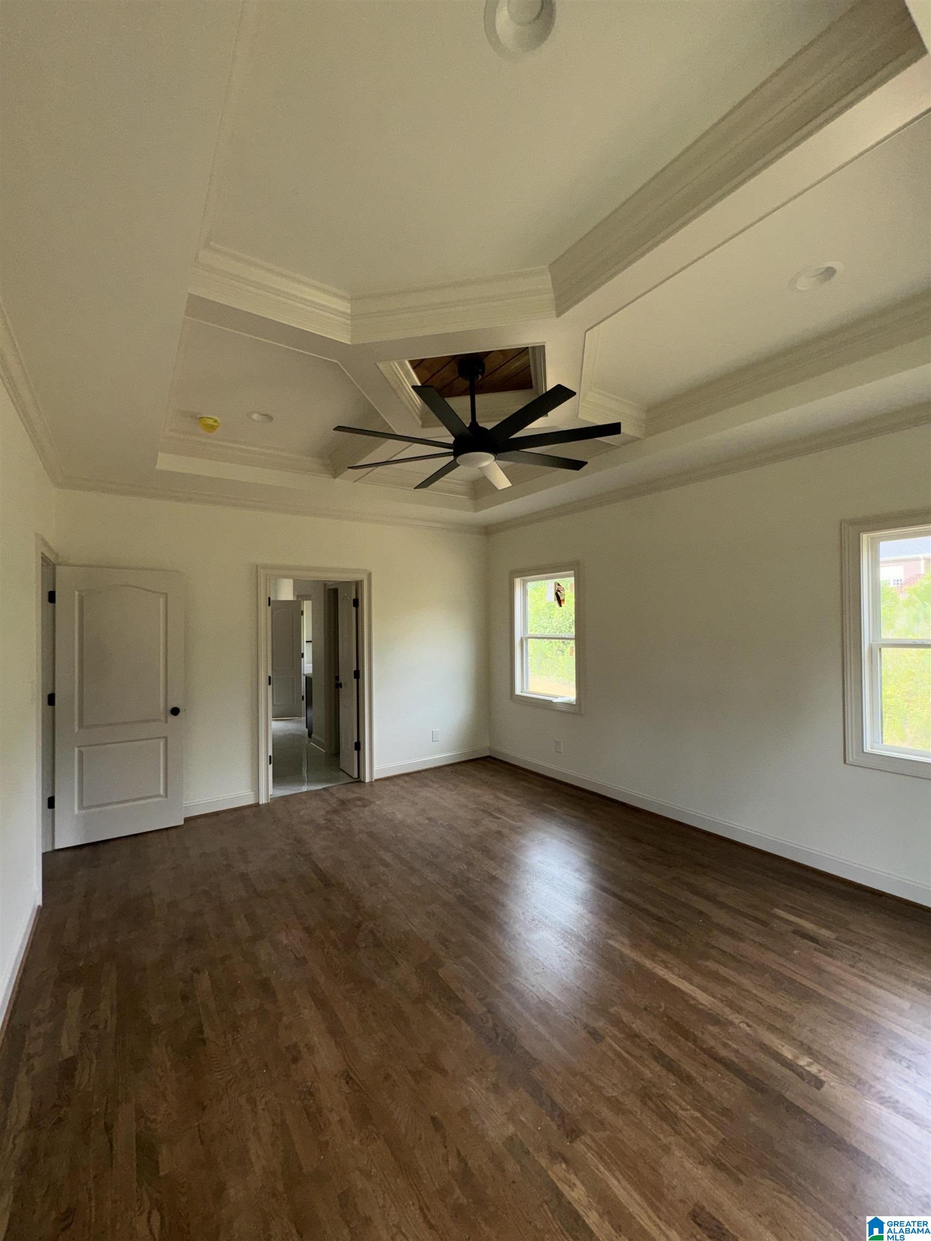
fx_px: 502
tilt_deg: +0.8
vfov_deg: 102.1
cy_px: 620
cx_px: 466
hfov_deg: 85.7
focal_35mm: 14
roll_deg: +0.8
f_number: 2.2
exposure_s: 1/144
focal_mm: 2.22
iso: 32
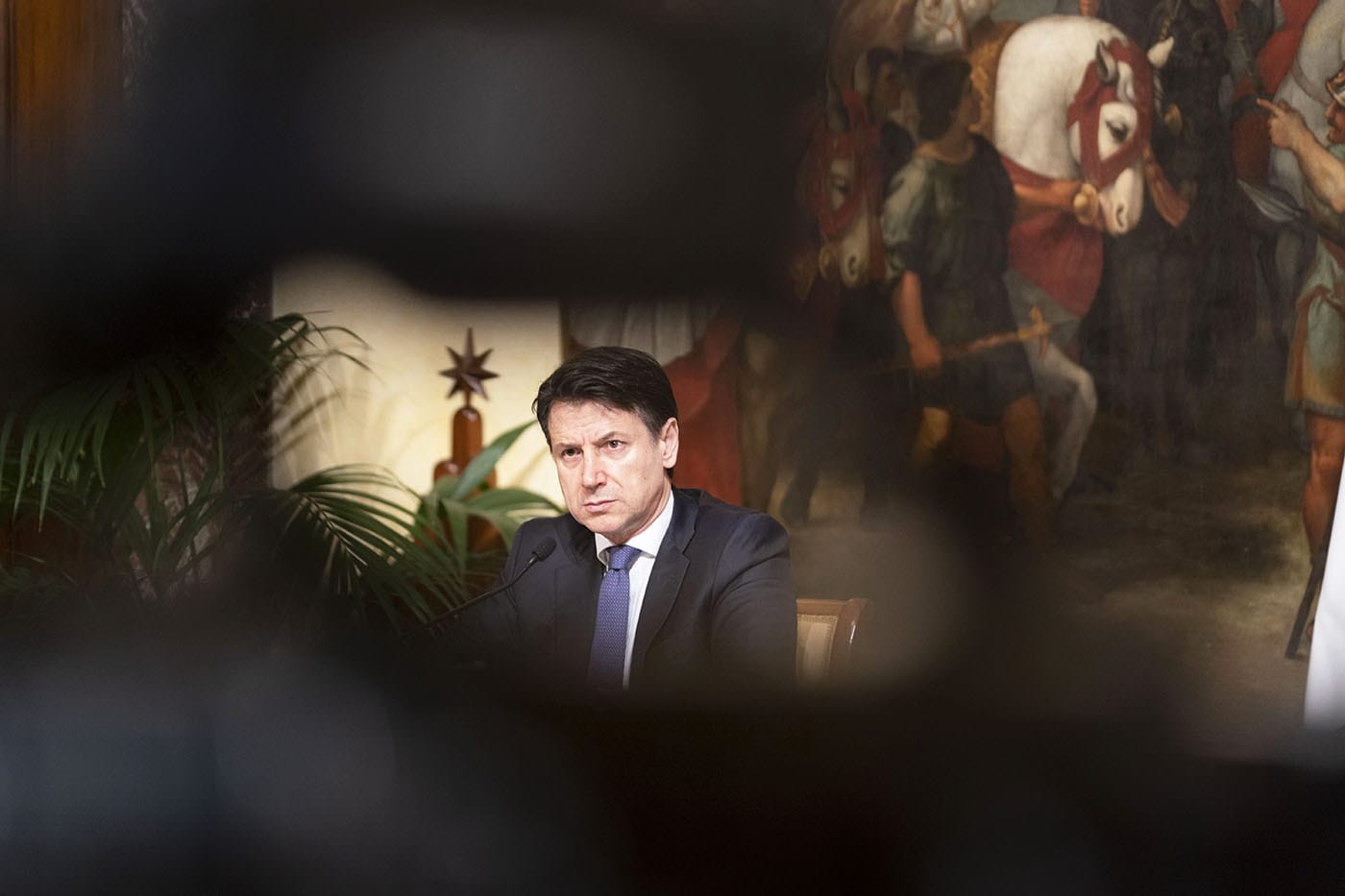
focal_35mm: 123
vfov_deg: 11.1
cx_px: 672
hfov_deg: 16.7
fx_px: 4595
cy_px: 448
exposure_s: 1/200
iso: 1250
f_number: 2.8
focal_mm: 123
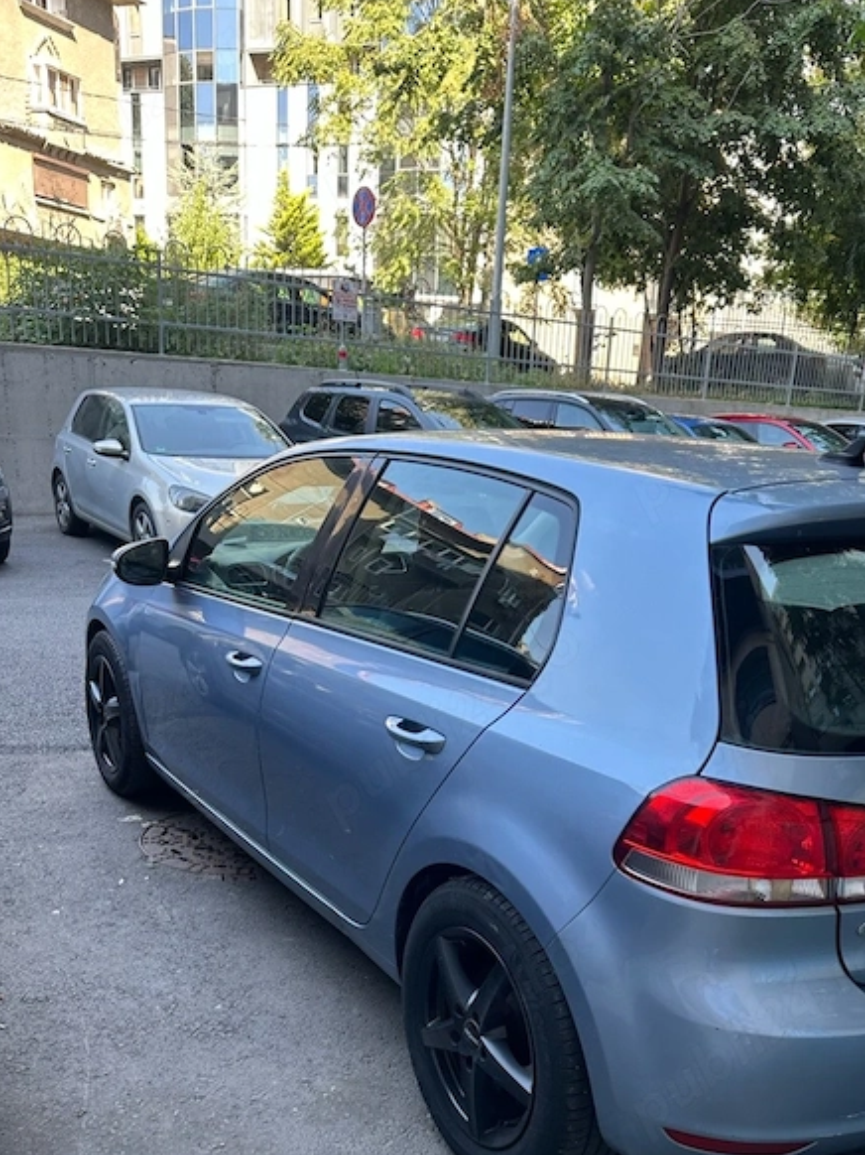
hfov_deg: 42.7
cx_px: 530
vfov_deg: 54.2
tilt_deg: -17.1
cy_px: 772
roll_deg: -4.2
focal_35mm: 33
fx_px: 1100
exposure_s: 1/167
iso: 64
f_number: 1.78
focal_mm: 6.86
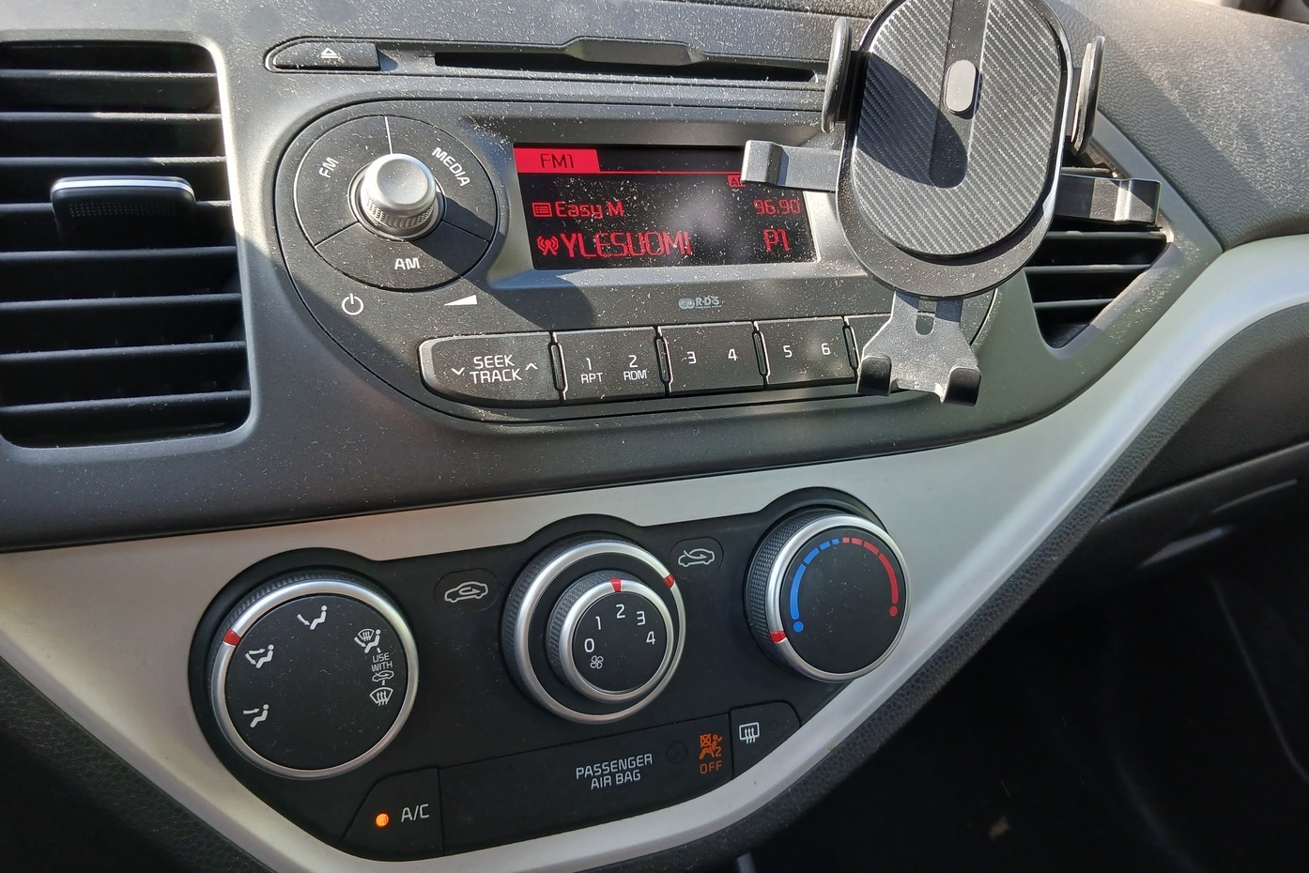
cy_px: 368
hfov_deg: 63.6
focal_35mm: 29
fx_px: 1055
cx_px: 664
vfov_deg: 44.8
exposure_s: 1/50
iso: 40
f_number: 1.8
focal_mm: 3.98
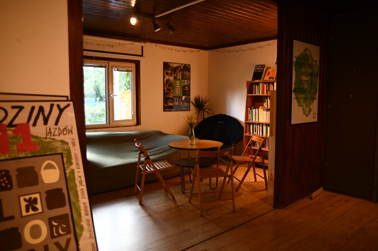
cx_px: 189
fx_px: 304
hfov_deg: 63.7
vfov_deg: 44.9
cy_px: 126
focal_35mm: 29
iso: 200
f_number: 3.5
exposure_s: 1/15
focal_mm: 29
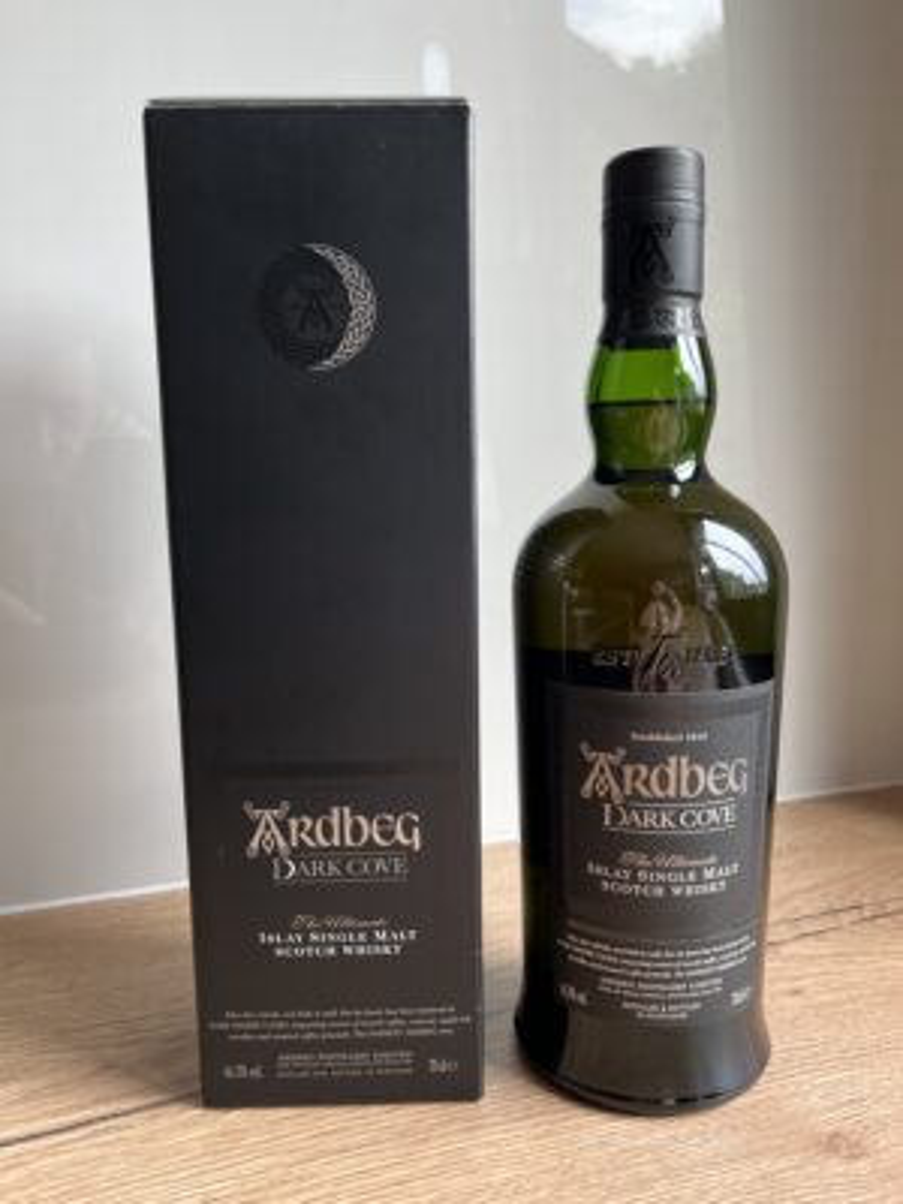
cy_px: 602
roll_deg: +1.5
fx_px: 904
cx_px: 452
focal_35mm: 26
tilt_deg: -8.1
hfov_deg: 53.1
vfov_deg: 67.3
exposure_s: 1/121
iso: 64
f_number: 1.6
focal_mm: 5.1
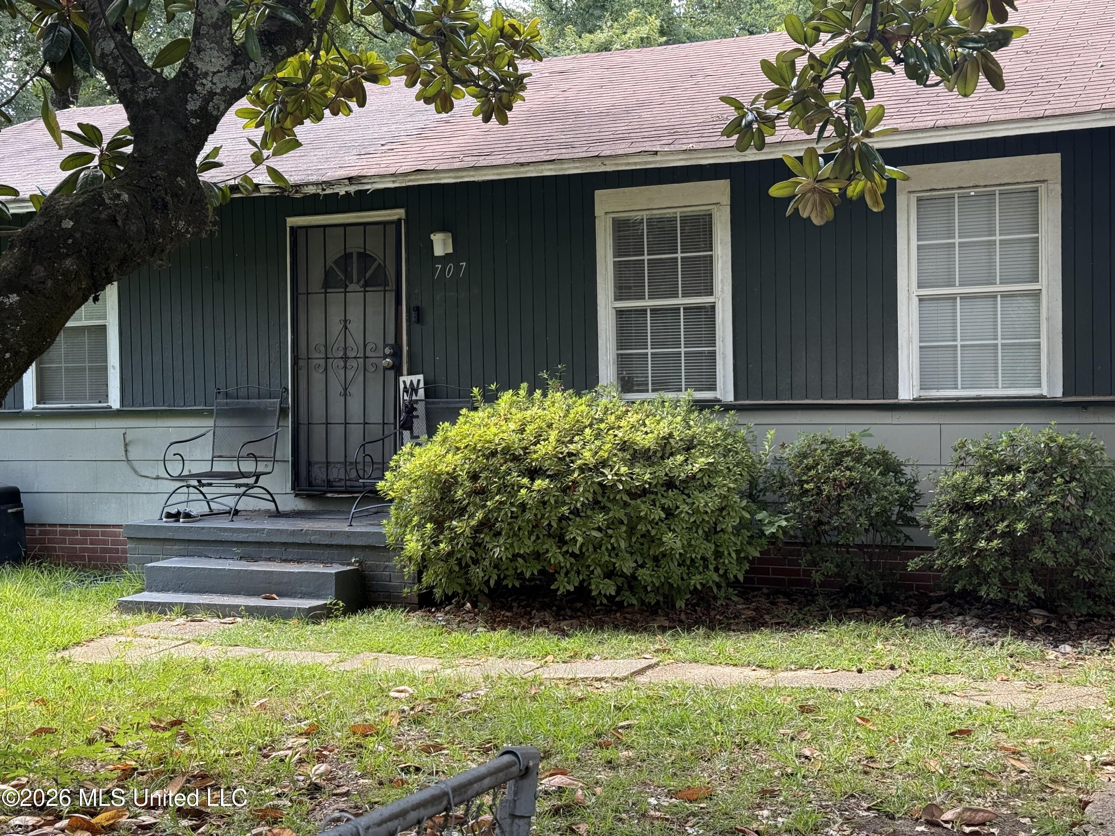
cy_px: 418
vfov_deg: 30.3
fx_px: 1546
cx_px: 558
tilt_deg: -0.9
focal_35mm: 48
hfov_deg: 39.7
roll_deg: +0.8
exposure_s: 1/209
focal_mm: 6.76
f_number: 1.78
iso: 80
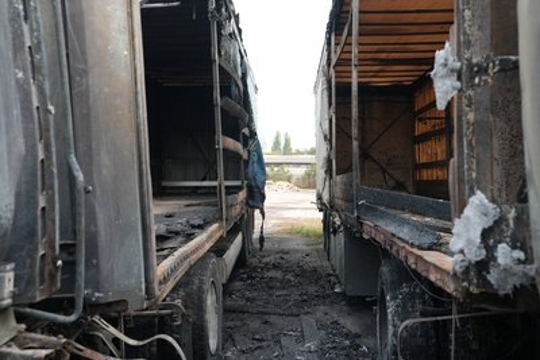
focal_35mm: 39
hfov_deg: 49.5
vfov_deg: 34.2
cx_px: 270
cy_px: 180
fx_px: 585
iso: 640
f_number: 5
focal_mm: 39
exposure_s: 1/100
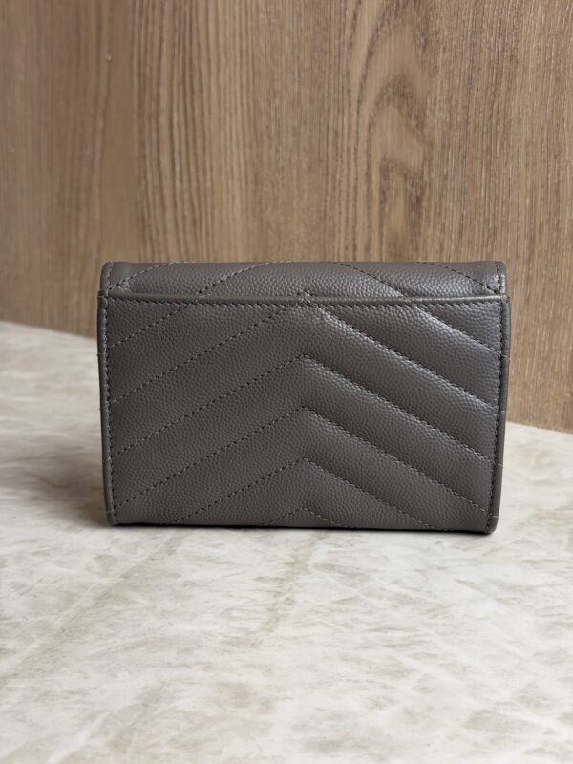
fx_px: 1059
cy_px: 382
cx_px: 286
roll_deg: -0.4
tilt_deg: -17.7
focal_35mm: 48
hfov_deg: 30.3
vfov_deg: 39.7
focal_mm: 6.76
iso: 64
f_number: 1.78
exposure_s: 1/120
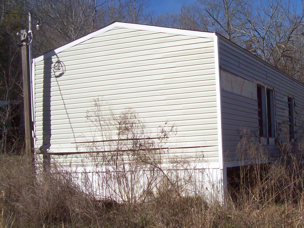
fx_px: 483
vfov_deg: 26.5
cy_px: 103
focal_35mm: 55
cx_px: 200
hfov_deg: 34.6
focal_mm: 6
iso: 80
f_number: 4.8
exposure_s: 1/694
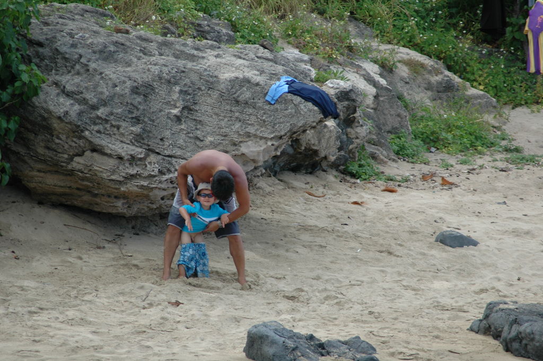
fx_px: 6782
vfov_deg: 3.1
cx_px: 272
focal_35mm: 450
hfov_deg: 4.6
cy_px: 180
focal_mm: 300
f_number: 5.6
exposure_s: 1/400
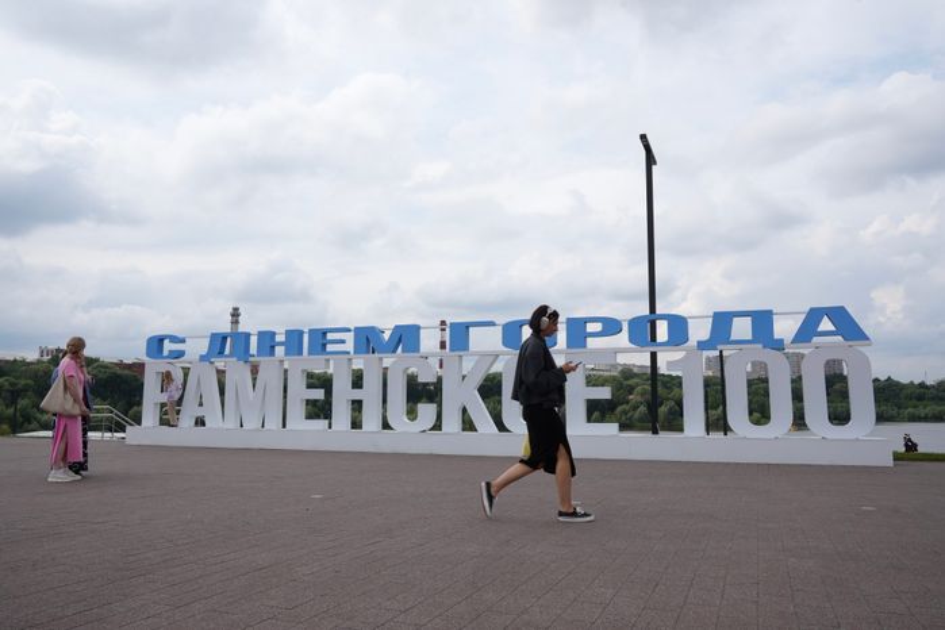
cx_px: 472
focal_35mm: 26
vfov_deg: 49.6
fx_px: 682
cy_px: 315
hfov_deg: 69.4
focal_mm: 26
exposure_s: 1/250
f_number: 11
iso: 200
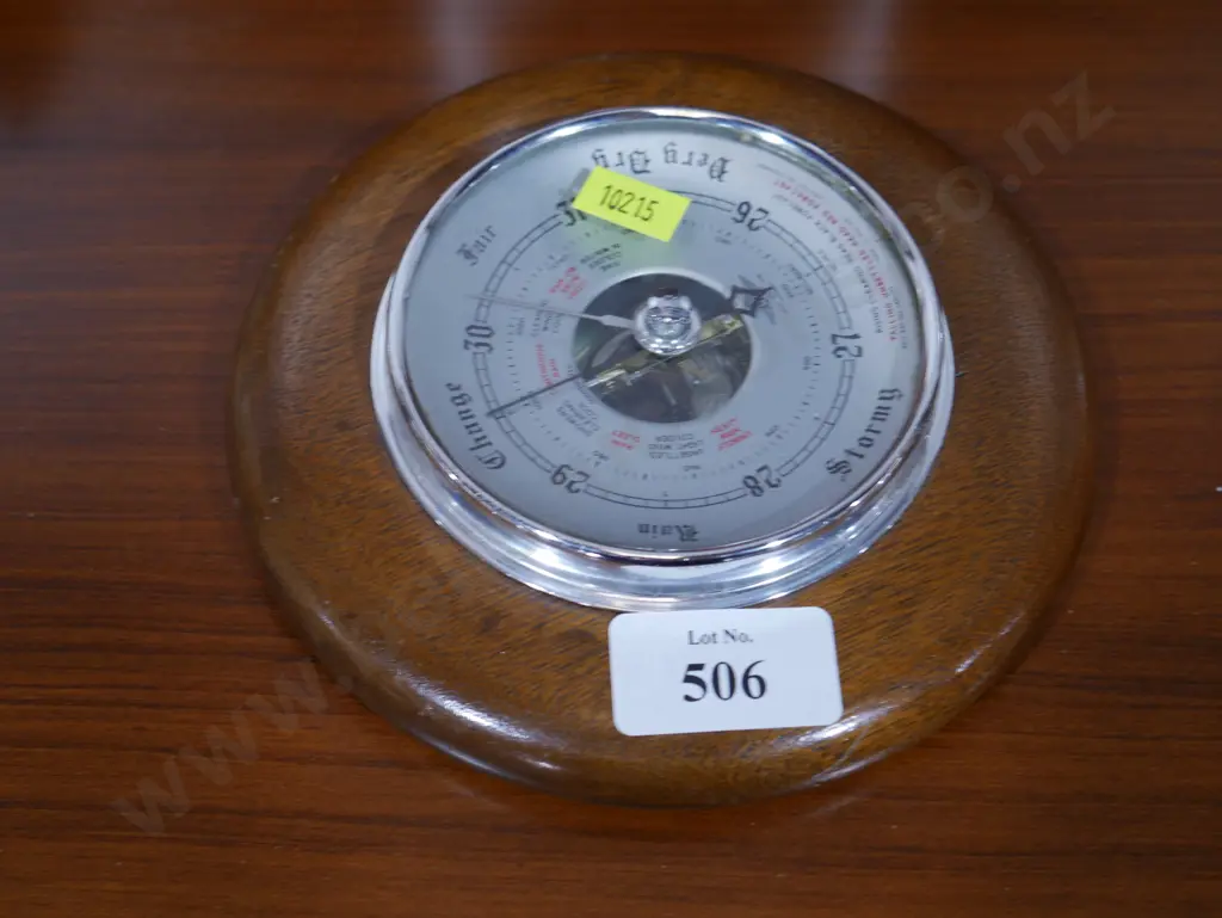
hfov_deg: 39.6
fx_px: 1695
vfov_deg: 30.3
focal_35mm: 48
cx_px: 611
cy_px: 459
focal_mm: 24
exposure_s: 1/60
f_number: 5.2
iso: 500
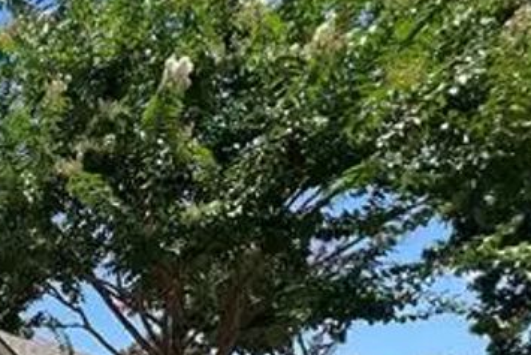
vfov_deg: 28.9
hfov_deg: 31.9
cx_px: -214
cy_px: 442
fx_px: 575
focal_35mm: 39
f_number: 1.8
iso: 32
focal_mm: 1.57
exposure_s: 1/867
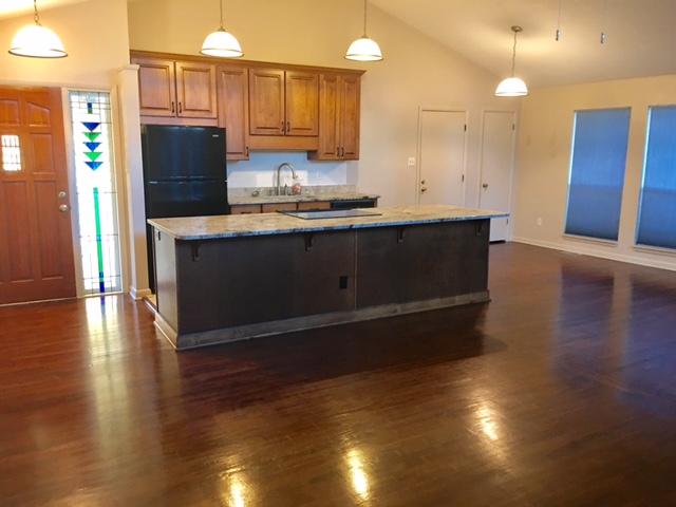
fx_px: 566
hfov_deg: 61.7
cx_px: 338
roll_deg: -0.9
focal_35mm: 29
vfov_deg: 48.2
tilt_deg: -10.5
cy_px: 254
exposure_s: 1/8
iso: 80
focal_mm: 4.15
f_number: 2.2
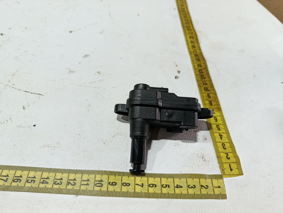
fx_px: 196
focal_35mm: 24
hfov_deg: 71.6
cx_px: 142
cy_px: 106
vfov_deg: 56.8
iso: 213
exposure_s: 1/120
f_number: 1.7
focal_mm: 5.24
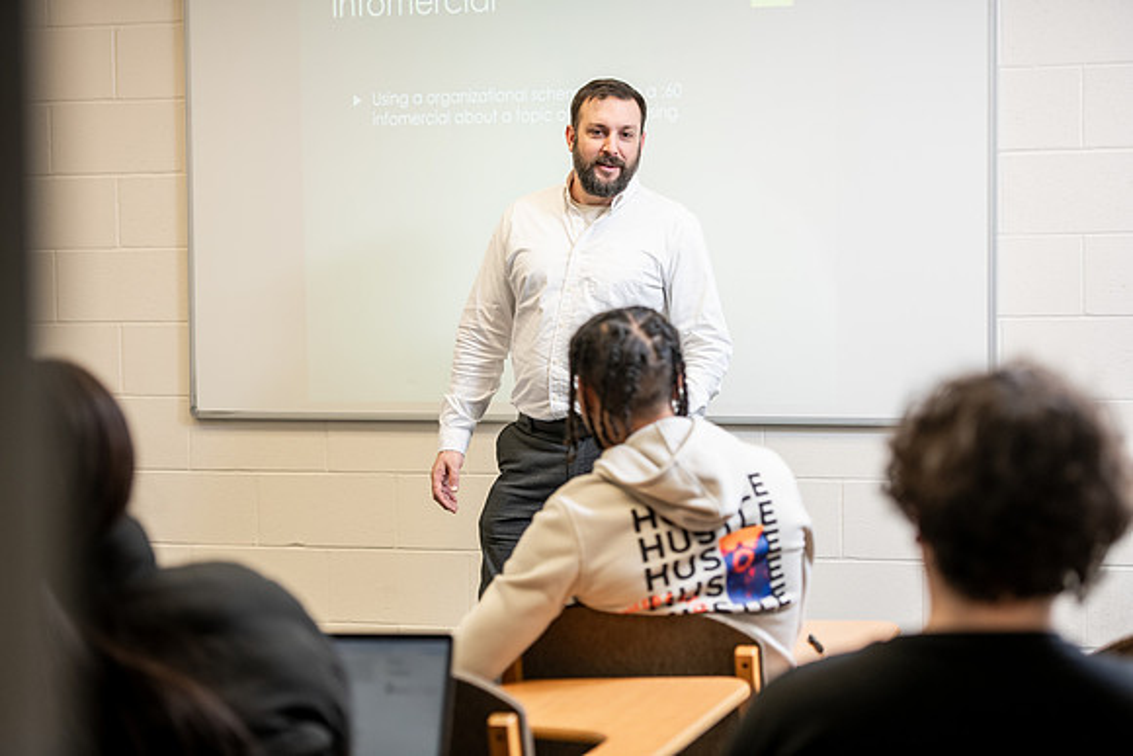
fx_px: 2990
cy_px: 378
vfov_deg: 14.4
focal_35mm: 95
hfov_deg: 21.5
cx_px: 566
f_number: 3.2
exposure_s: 1/200
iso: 640
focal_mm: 95
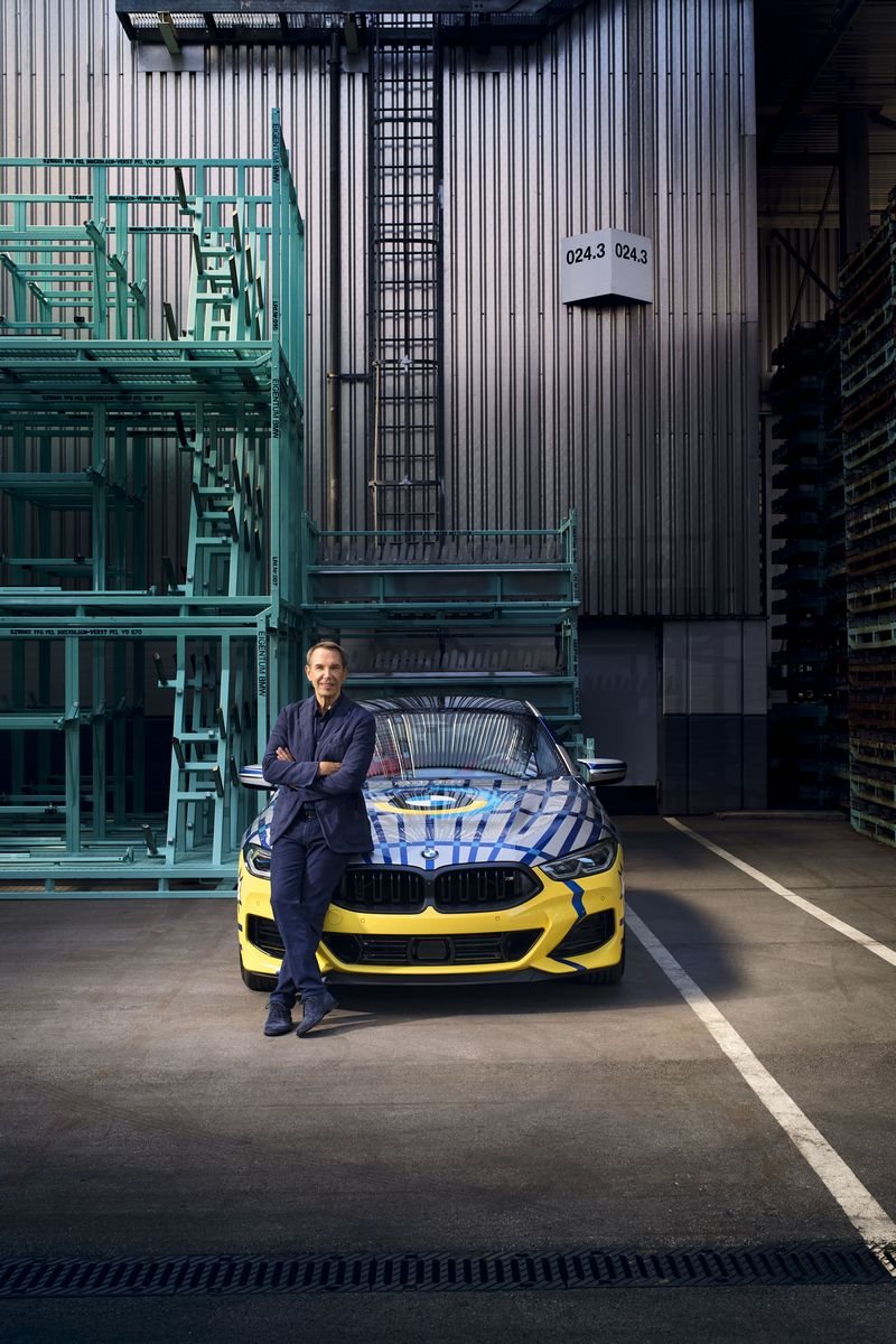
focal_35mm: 50
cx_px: 448
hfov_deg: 27.0
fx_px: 1867
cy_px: 672
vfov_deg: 39.6
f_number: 8
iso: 640
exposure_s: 1/125
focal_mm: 50
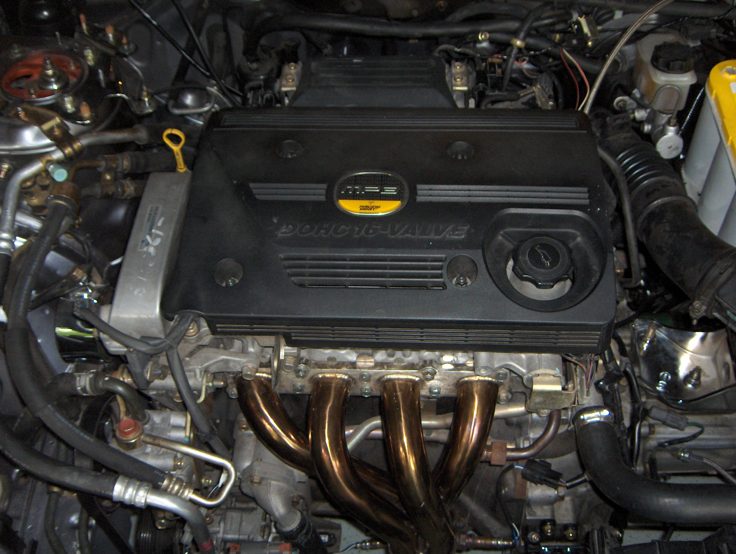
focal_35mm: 39
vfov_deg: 36.9
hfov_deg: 47.8
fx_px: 830
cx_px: 368
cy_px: 277
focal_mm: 8
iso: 100
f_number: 2.8
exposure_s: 1/60
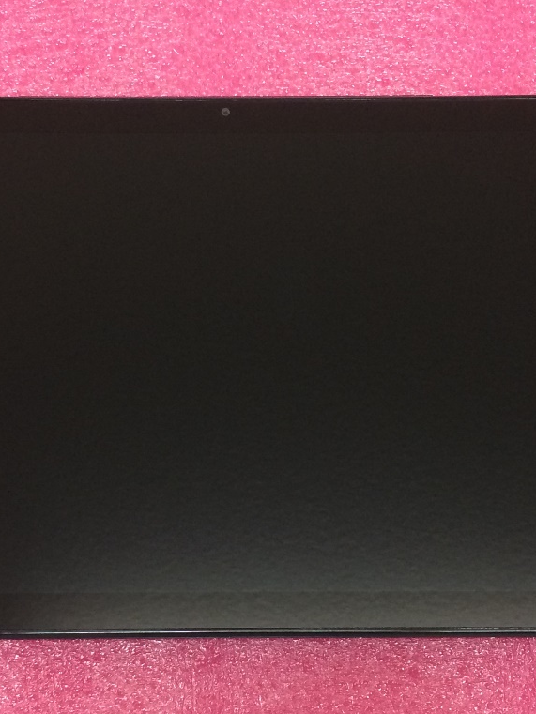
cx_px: 232
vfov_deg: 47.9
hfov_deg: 36.8
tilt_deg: -77.1
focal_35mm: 39
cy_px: 355
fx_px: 805
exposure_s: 1/30
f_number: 2.2
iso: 125
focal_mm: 4.15
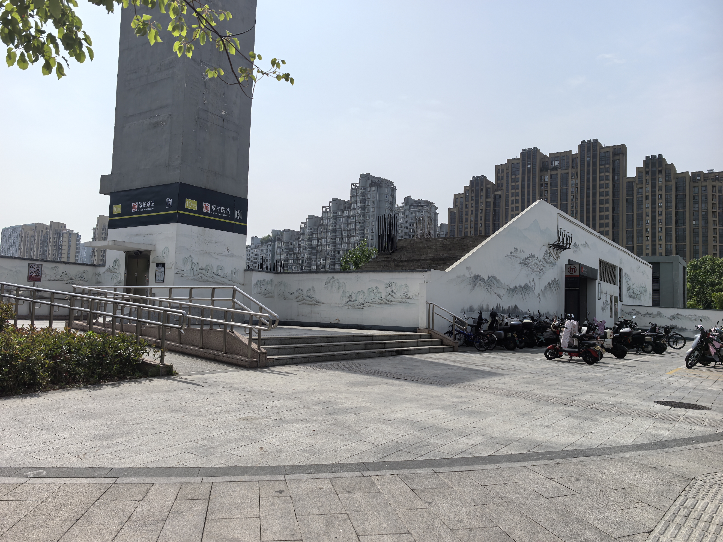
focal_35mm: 27
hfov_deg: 65.3
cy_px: 271
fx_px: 564
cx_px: 362
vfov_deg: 51.4
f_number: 2
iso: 50
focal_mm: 6.98
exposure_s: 1/3460
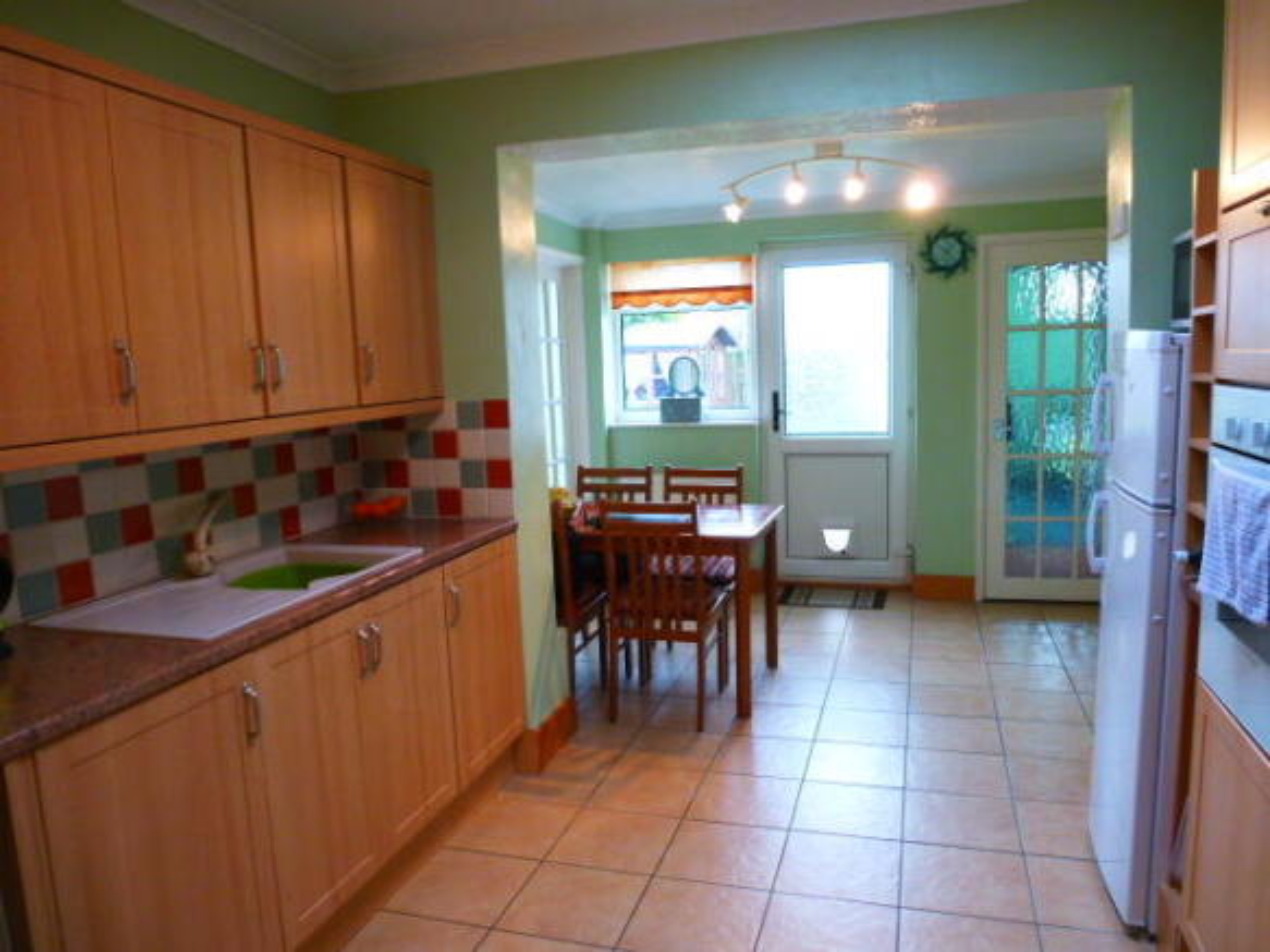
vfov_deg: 56.8
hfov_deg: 71.6
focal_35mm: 24
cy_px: 476
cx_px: 635
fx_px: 880
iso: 400
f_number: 3.3
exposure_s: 1/60
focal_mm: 4.3
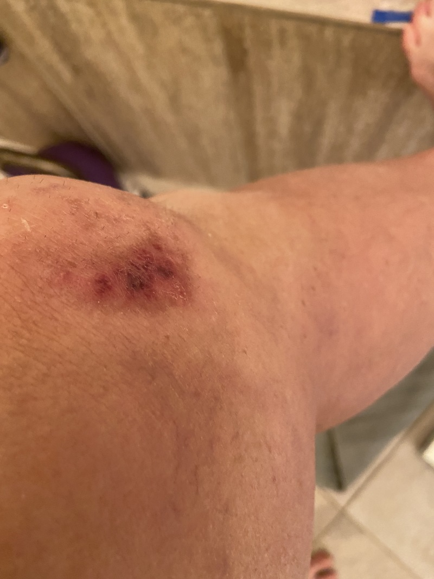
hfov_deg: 53.1
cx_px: 217
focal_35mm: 26
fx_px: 434
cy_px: 290
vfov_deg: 67.3
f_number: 1.8
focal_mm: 4.25
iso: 500
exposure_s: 1/40
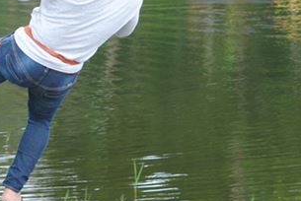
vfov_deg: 6.4
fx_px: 1810
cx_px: 18
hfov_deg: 9.5
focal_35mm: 216
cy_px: 27
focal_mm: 55
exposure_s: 1/320
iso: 400
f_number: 6.3
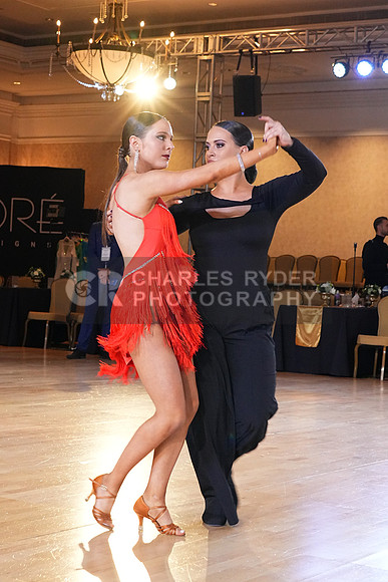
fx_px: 1163
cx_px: 194
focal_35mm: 72
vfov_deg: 28.1
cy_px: 291
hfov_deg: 18.9
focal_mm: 48
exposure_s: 1/200
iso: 5000
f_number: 6.3
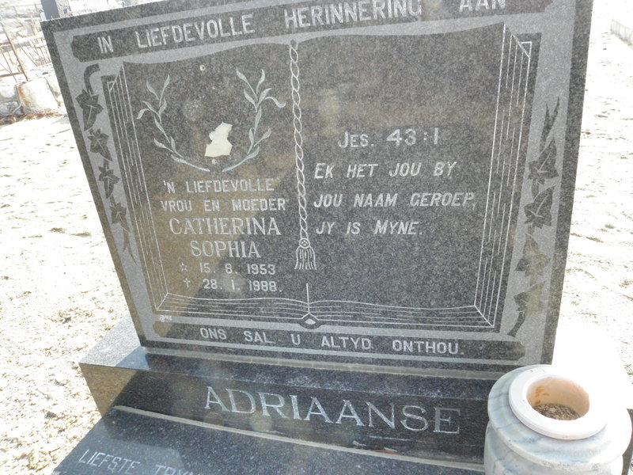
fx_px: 475
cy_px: 238
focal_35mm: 26
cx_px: 316
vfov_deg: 53.1
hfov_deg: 67.3
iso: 200
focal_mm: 4.6
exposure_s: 1/160
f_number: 5.6
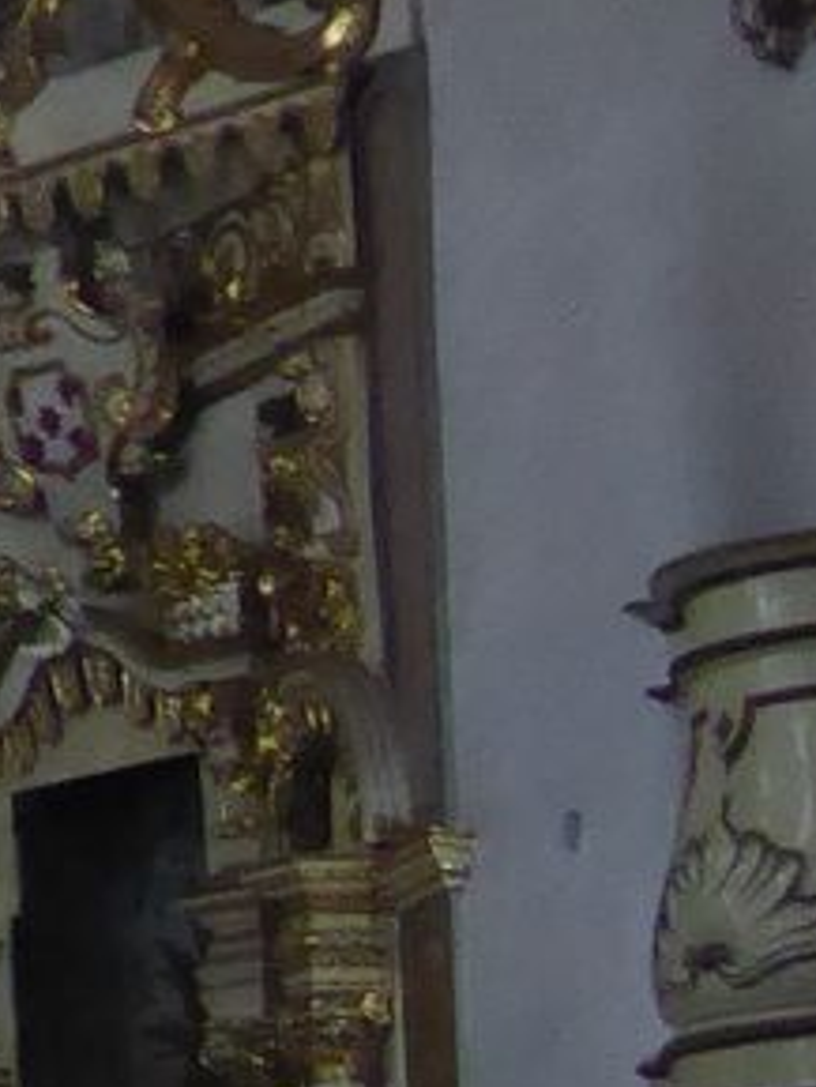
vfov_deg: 9.2
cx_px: -1139
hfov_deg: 6.5
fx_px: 6784
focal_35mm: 216
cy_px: 688
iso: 1000
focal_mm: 6.7
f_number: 3.7
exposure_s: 1/60
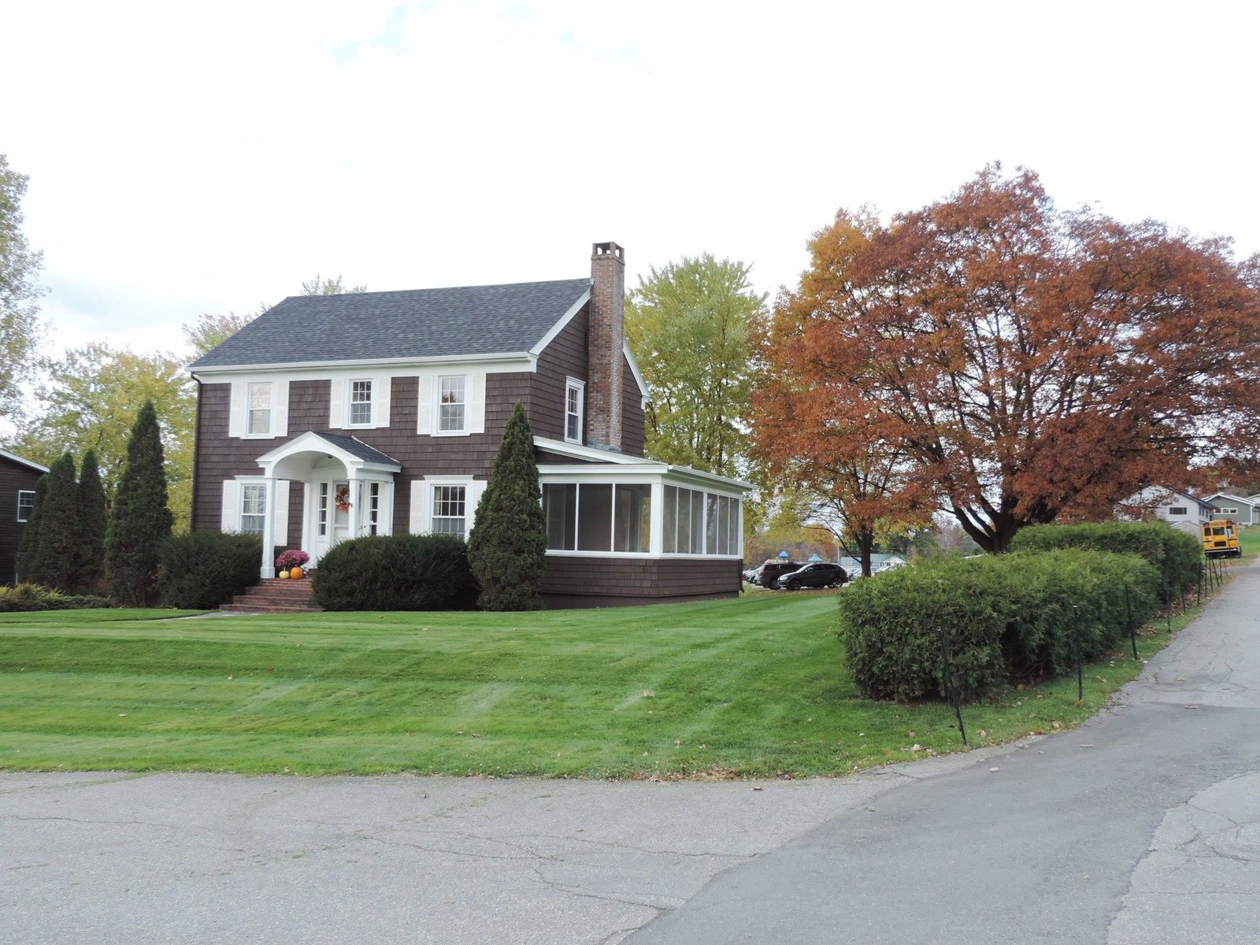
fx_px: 1201
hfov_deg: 55.4
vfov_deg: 42.9
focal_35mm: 33
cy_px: 472
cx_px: 630
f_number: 3.2
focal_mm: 5.8
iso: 80
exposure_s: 1/250
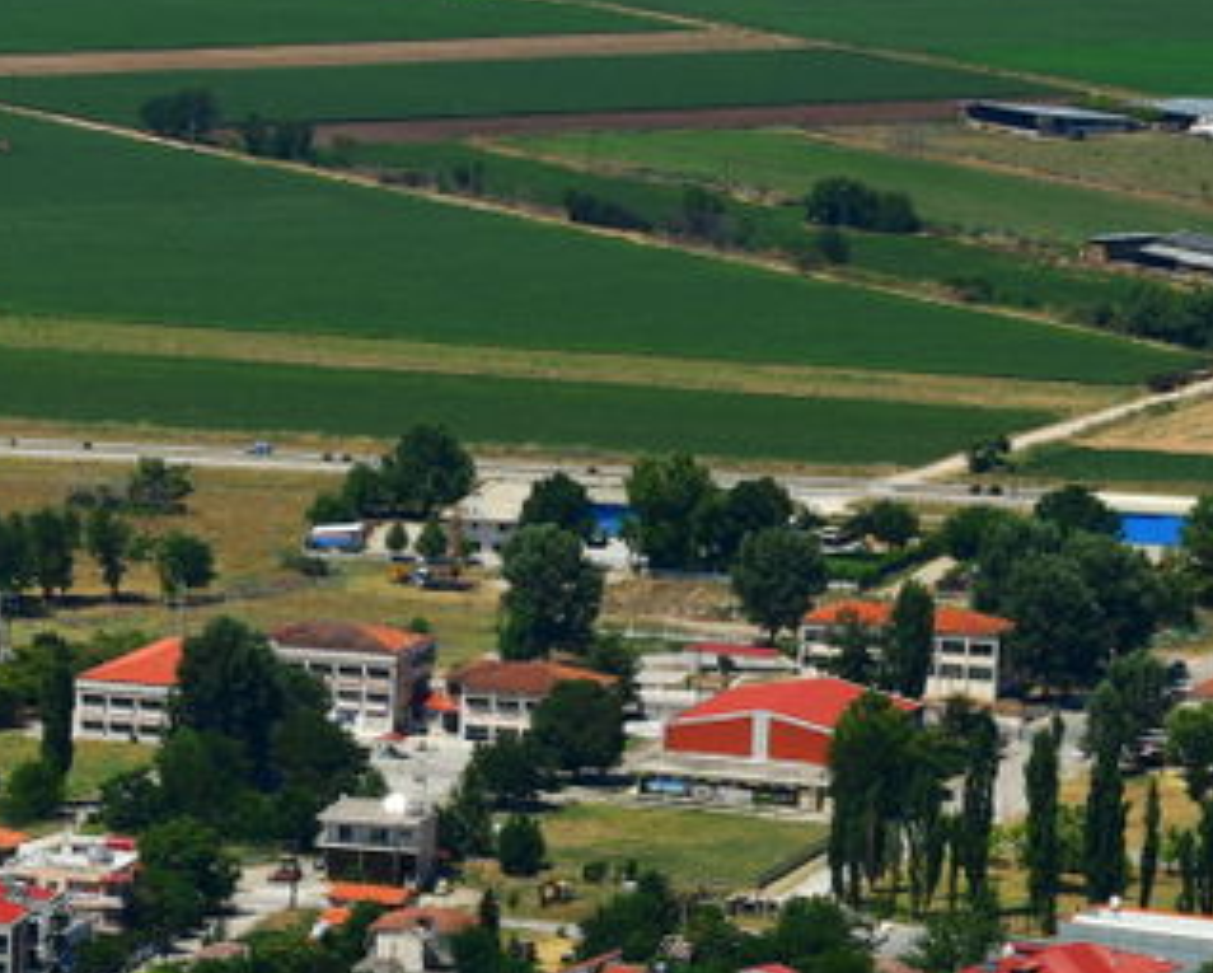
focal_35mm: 283
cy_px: 893
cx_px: -1820
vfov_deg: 5.5
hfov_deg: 6.5
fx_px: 10169
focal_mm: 50
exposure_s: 1/320
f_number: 10
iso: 64
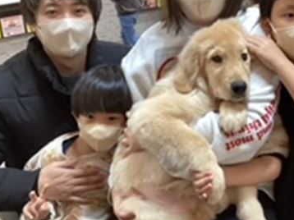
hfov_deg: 36.6
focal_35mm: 52
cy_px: 85
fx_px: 441
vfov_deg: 27.9
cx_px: 189
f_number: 2.4
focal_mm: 3.3
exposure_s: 1/60
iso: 200
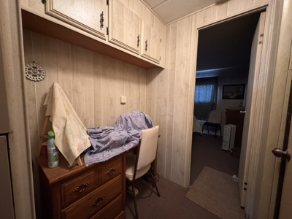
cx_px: 146
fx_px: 118
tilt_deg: -6.7
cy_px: 110
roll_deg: -1.5
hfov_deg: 102.1
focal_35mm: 14
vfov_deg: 85.7
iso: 1250
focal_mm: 2.22
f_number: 2.2
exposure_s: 1/60
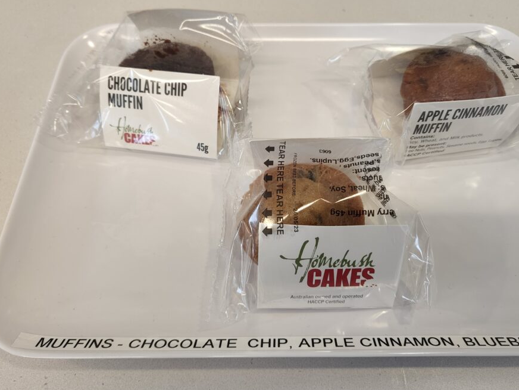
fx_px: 405
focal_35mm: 27
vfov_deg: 51.3
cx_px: 286
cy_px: 176
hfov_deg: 65.2
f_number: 1.8
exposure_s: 1/100
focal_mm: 5.4
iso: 100
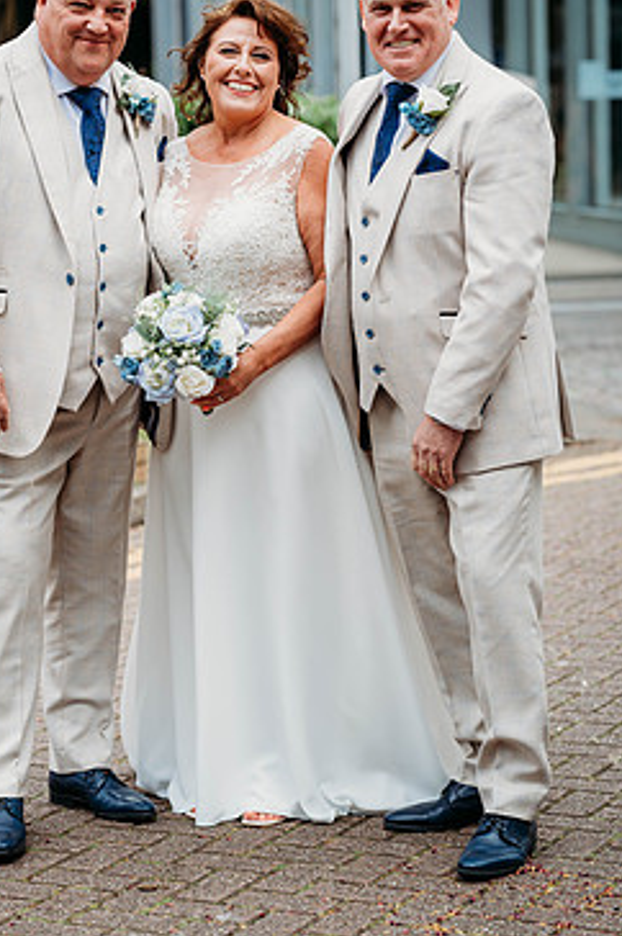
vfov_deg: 19.5
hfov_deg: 13.0
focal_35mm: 105
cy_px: 391
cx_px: 245
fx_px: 2726
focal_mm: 85
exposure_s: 1/1250
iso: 100
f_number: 3.2
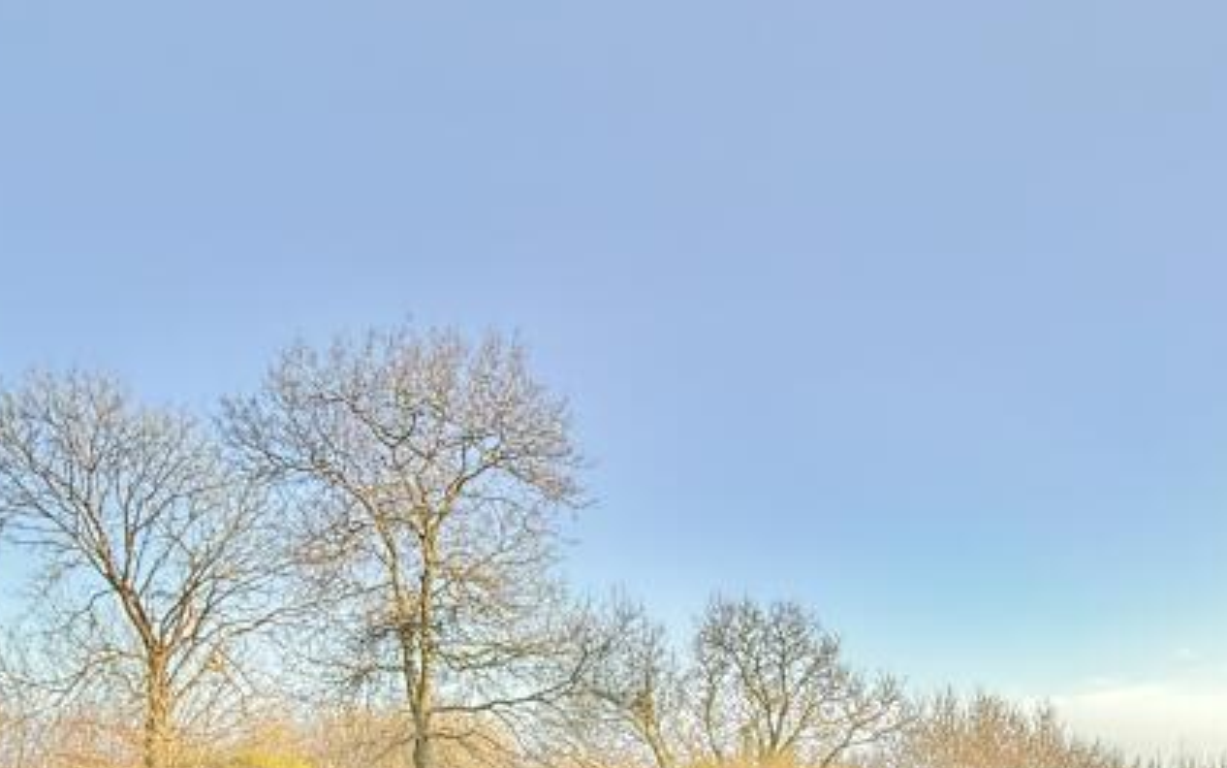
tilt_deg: -4.4
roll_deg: -0.7
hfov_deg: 53.5
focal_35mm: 36
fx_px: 1204
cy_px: 858
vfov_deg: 31.2
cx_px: 747
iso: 64
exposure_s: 1/372
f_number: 2.2
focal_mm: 2.22
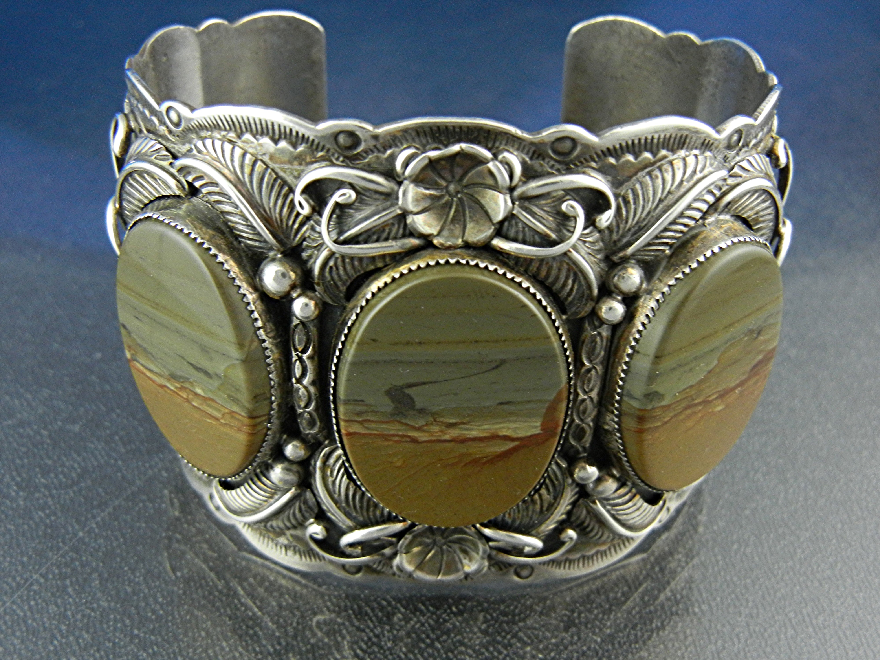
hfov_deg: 42.1
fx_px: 1144
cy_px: 330
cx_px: 440
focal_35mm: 45
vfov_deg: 32.2
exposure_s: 1/20.5
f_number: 3.8
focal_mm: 8.1
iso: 400
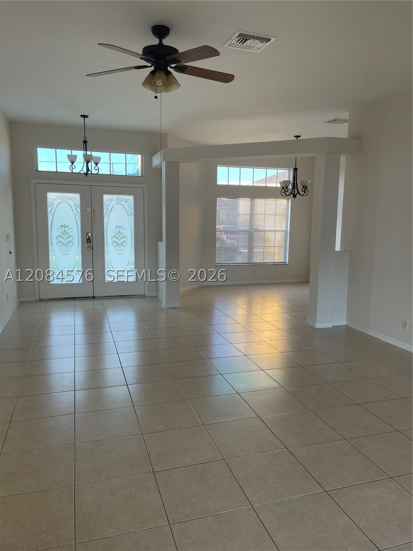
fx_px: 414
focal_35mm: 26
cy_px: 276
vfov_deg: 67.3
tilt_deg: -7.3
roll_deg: -1.1
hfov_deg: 53.1
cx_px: 206
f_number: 1.6
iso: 100
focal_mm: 4.2
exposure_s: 1/120
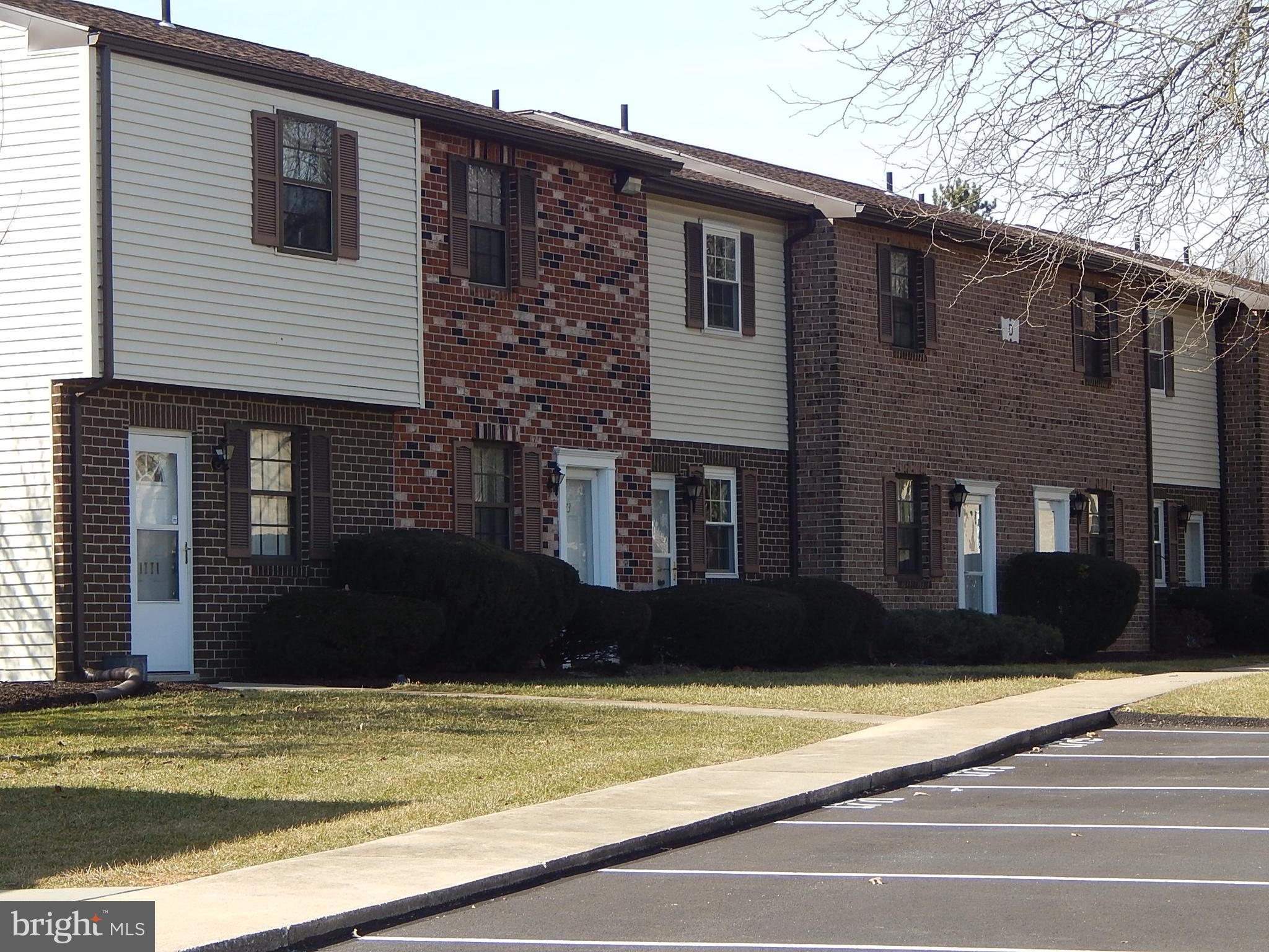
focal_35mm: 105
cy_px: 476
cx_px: 634
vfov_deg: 14.1
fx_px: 3849
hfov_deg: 18.7
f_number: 4.5
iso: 125
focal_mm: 18.7
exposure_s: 1/400
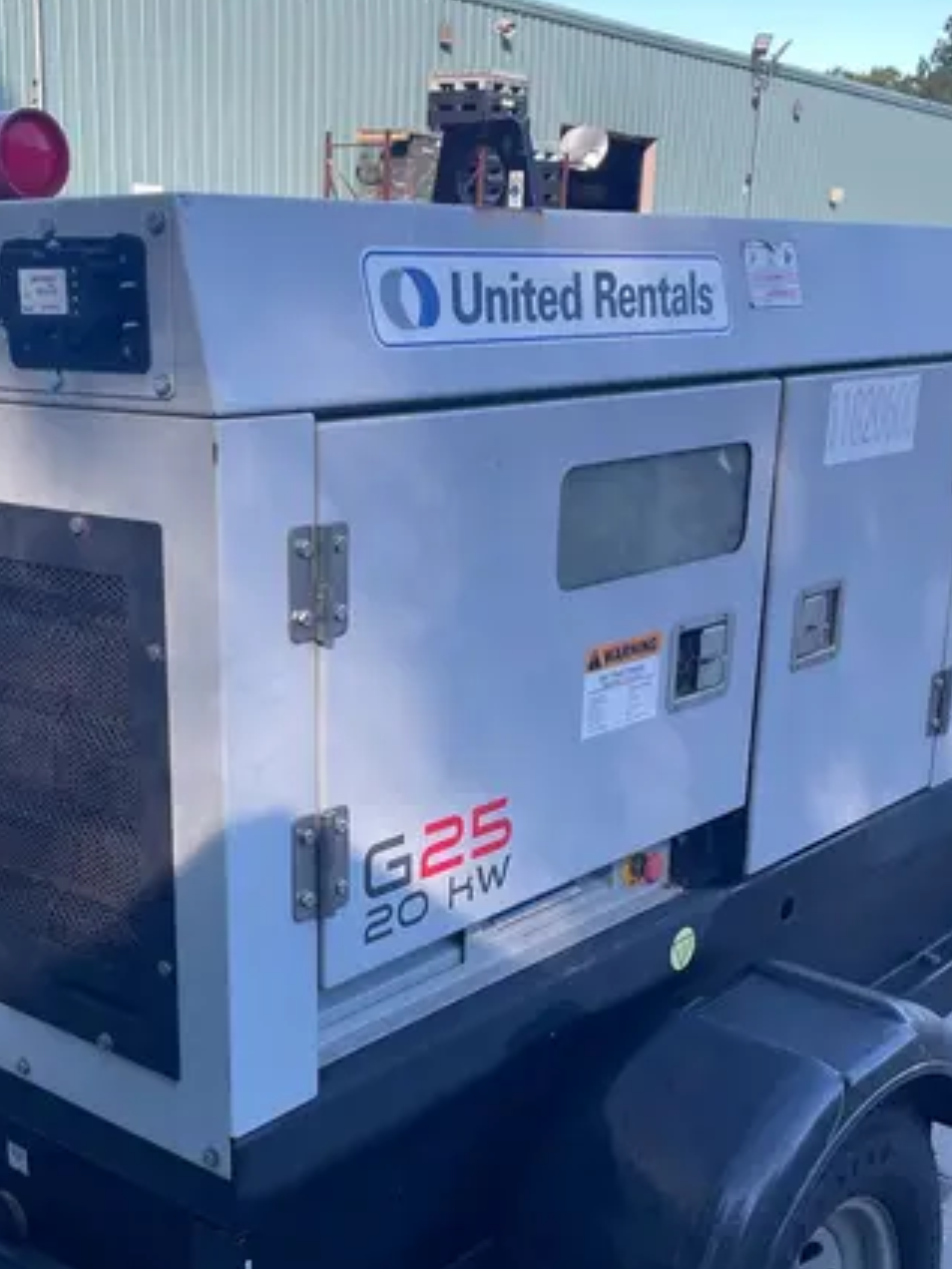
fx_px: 1650
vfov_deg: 41.6
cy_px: 825
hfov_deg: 31.9
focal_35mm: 45
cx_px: 305
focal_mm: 4.2
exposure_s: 1/435
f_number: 1.6
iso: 32
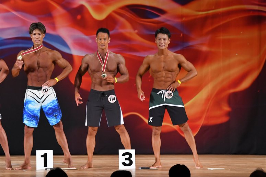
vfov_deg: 6.3
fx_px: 1603
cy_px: 88
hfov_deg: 9.5
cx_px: 133
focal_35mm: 217
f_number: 5.6
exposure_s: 1/400
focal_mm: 145
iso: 3200
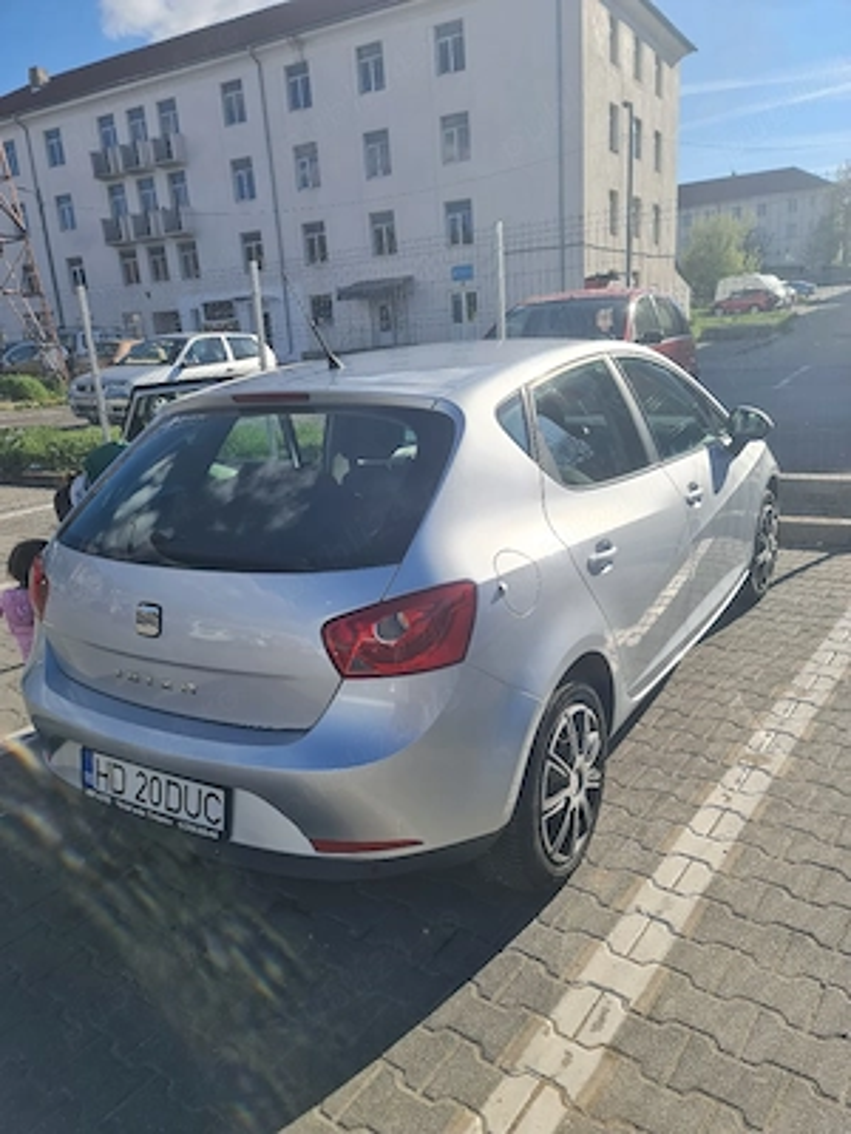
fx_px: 819
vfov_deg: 69.4
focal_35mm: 25
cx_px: 426
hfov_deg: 54.9
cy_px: 567
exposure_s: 1/1111
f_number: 1.8
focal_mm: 7
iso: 50
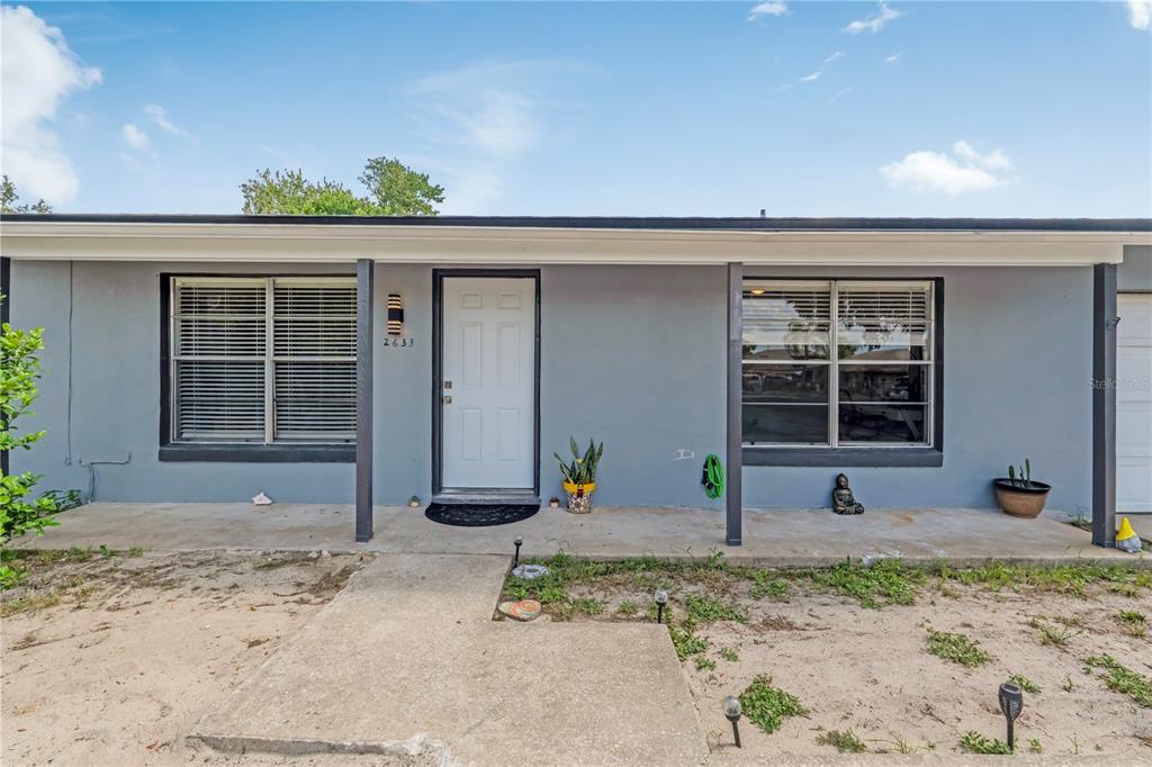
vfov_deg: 72.0
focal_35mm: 16
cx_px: 576
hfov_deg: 95.0
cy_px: 384
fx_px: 528
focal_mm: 11
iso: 250
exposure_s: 1/4000
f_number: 9
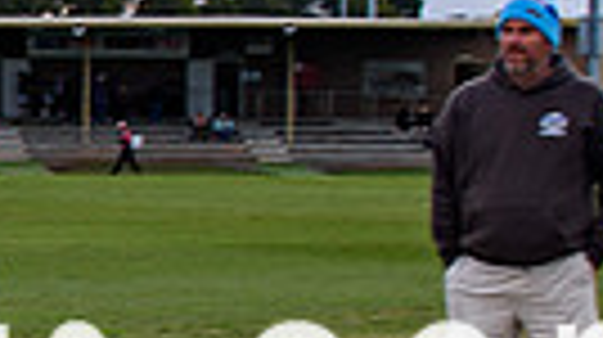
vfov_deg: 8.1
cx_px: -464
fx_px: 2396
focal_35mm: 150
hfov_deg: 13.0
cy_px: 220
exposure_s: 1/160
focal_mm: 16
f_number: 9
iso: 100
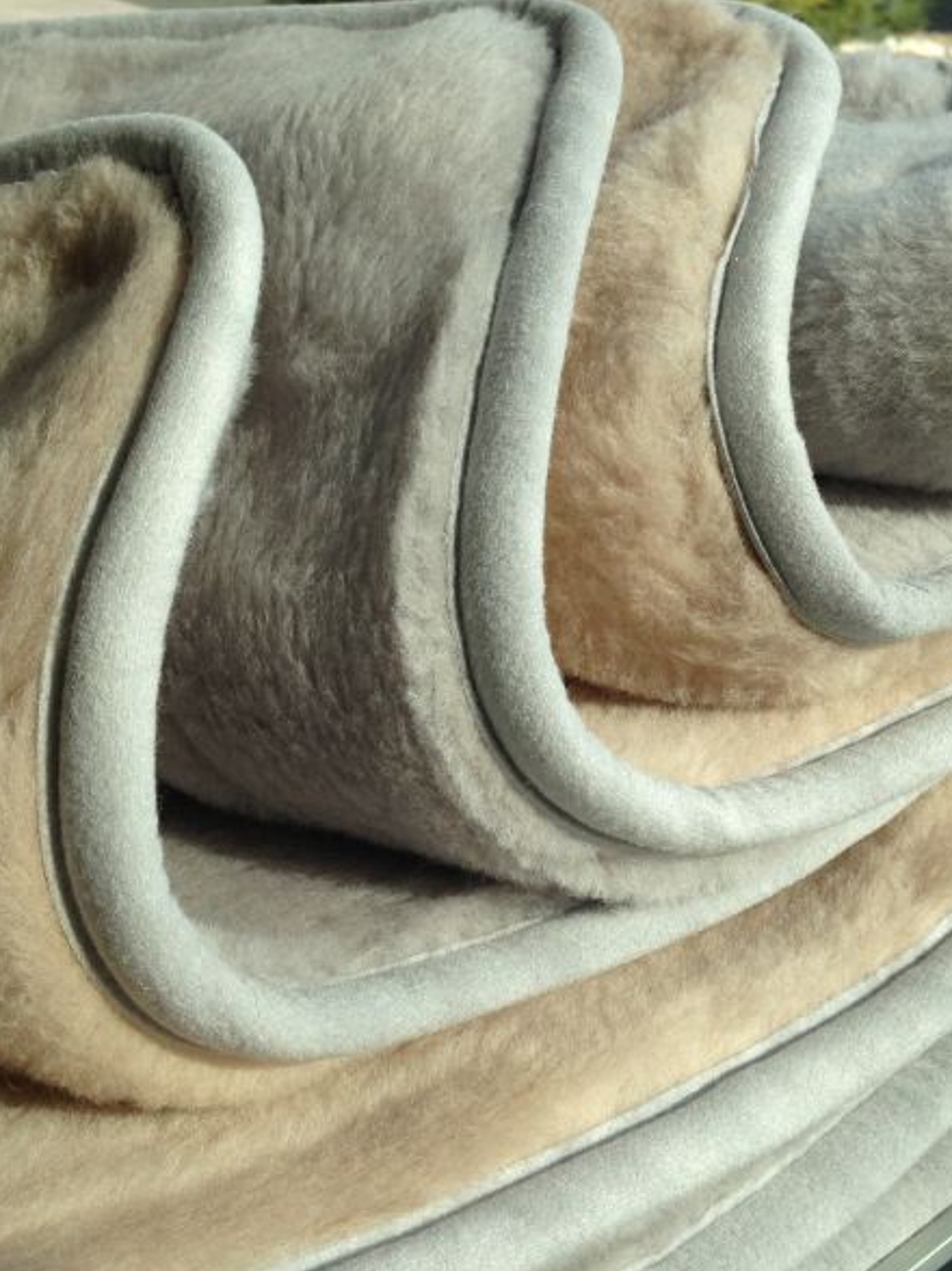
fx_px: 1651
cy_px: 645
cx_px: 547
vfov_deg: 42.1
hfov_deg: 32.1
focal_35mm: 45
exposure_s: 1/1022
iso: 50
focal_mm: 4.13
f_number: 2.4
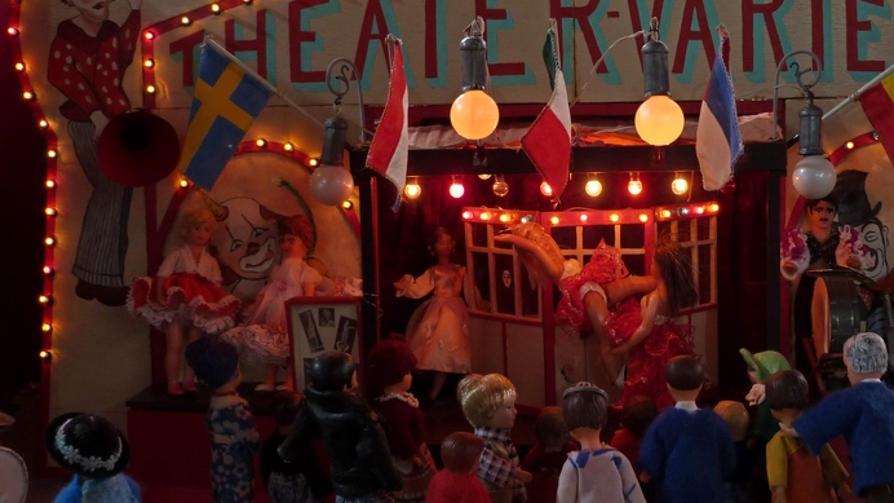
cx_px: 601
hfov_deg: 33.0
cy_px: 237
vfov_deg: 19.1
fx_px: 1493
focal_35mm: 63
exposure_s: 1/15
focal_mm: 7.1
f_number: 3.1
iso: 100
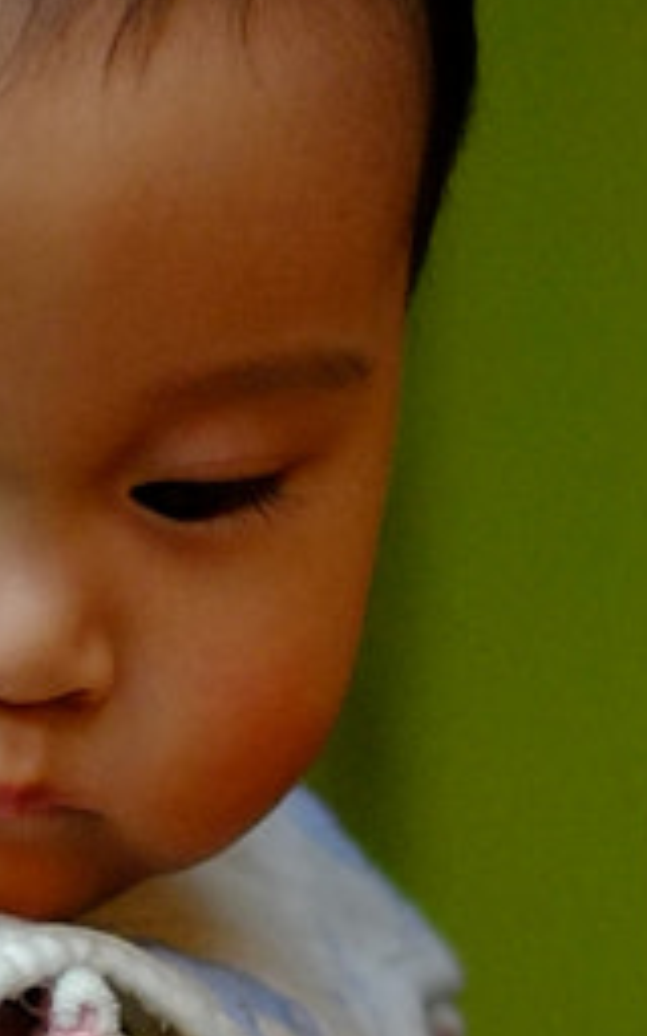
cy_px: 1198
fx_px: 9508
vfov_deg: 6.2
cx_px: 491
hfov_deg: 3.9
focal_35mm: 337
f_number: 1.4
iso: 1250
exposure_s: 1/750
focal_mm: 35
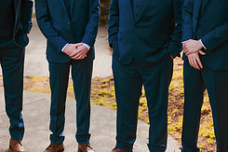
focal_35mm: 83
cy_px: 46
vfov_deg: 16.4
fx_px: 525
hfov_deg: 24.3
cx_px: 71
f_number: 1.4
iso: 320
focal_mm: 35
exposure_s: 1/5000
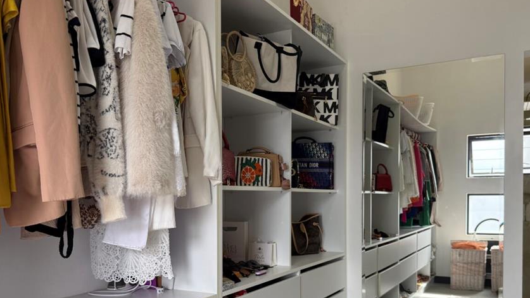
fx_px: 450
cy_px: 204
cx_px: 263
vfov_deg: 36.2
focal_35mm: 32
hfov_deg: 61.0
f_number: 1.78
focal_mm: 6.76
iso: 100
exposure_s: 1/312
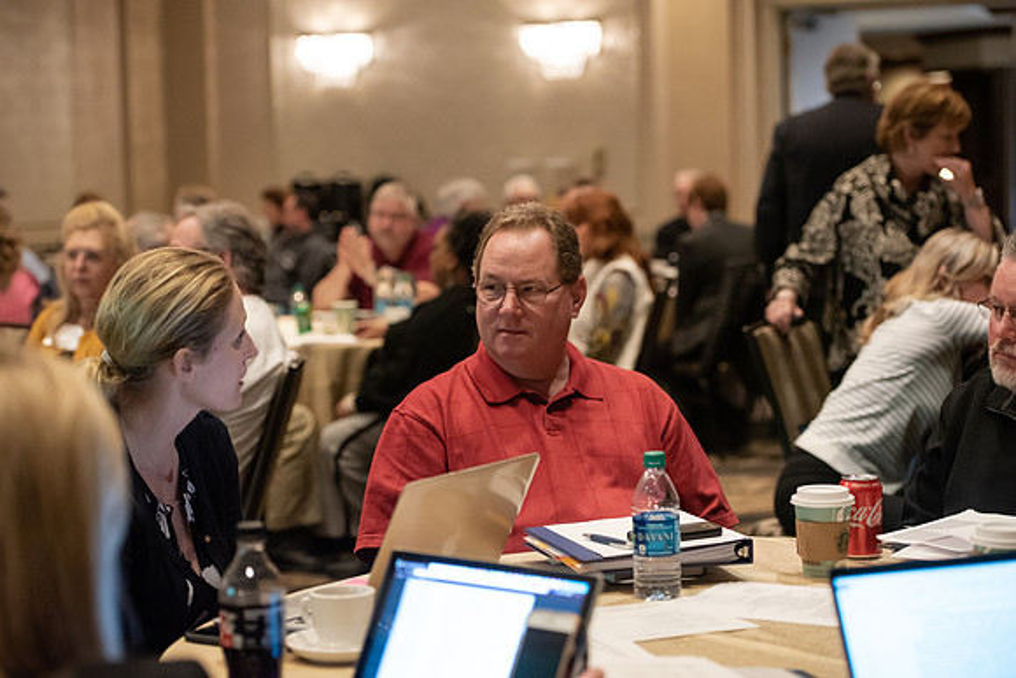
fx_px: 2258
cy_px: 339
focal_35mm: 80
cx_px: 508
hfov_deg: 25.4
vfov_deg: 17.1
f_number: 3.5
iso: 5000
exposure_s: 1/200
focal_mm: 80
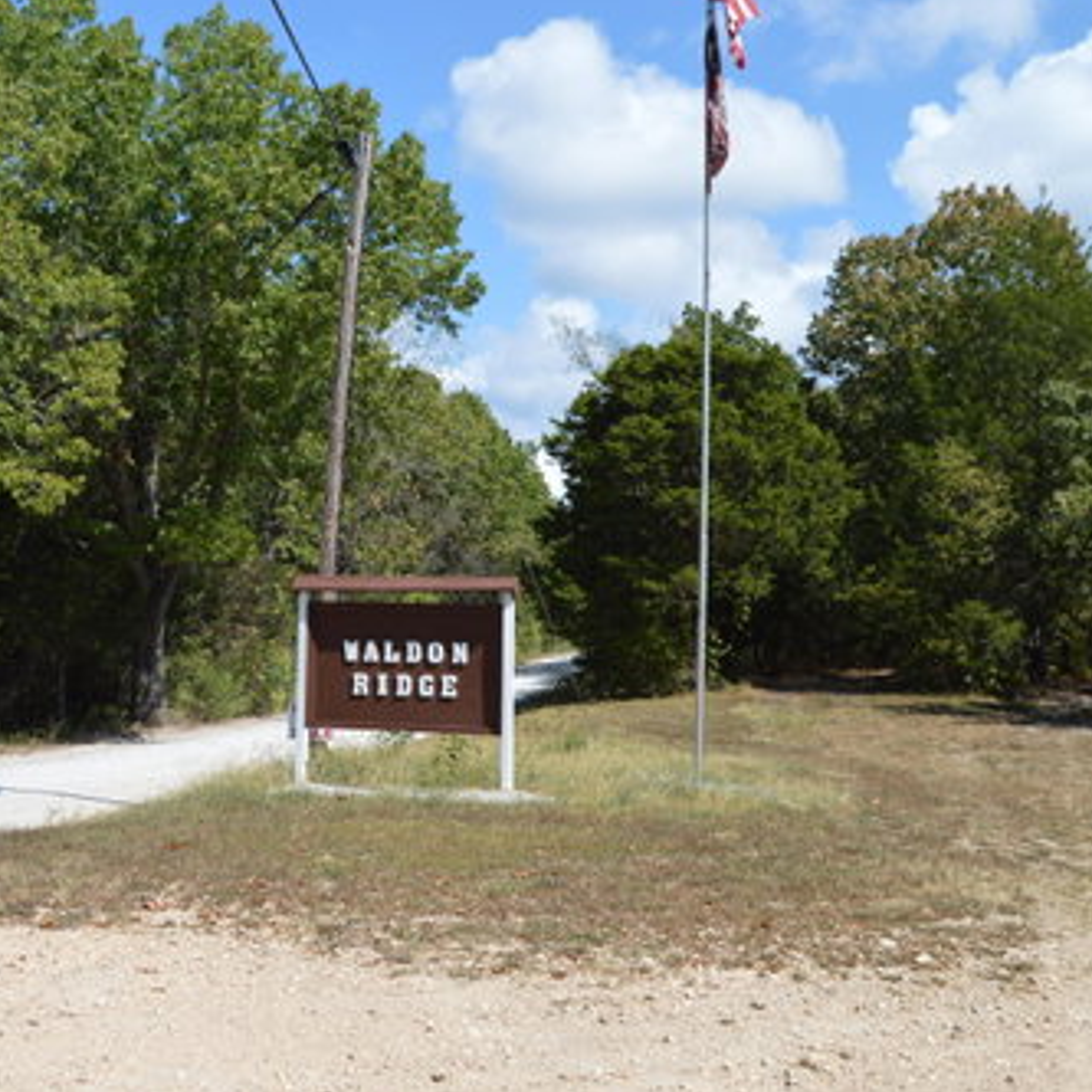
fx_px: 1535
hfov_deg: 38.7
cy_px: 541
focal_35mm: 43
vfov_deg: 39.2
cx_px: 356
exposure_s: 1/250
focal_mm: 22
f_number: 8
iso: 100
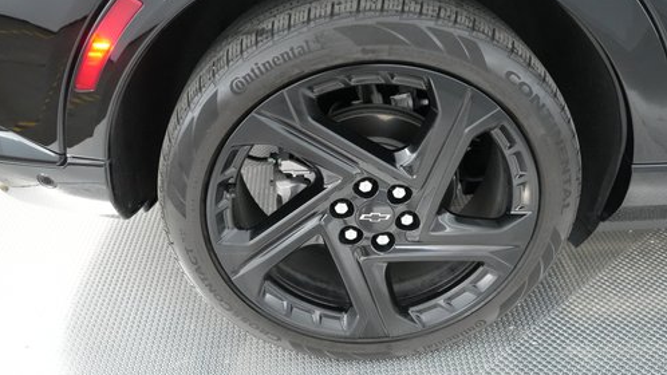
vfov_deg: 33.7
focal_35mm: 35
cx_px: 378
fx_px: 619
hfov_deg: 56.4
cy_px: 185
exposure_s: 1/250
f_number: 2.8
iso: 8000
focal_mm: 26
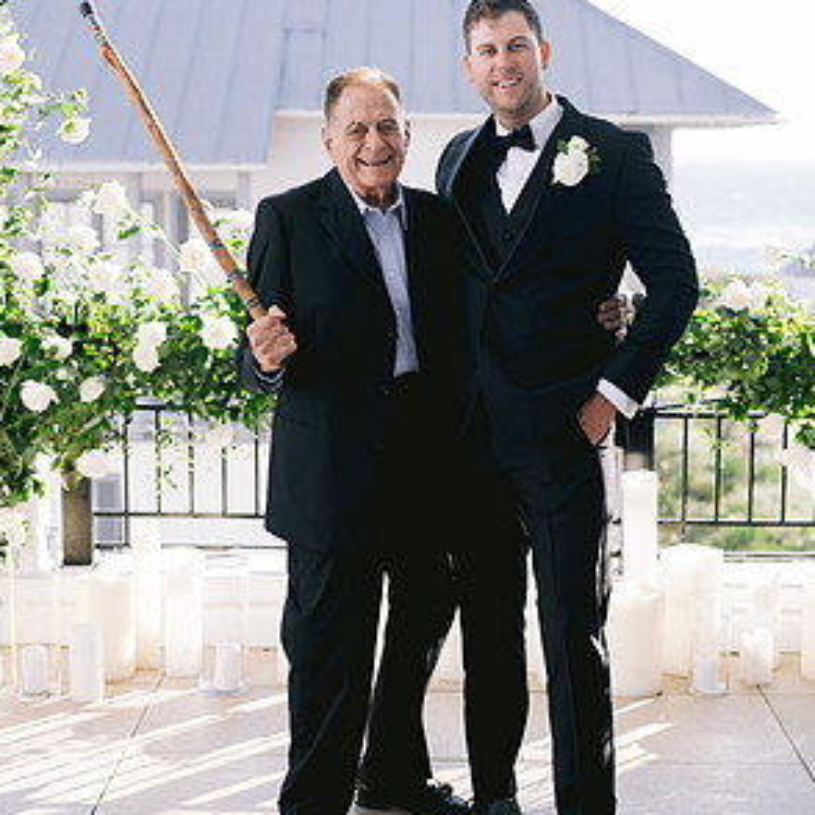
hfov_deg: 26.5
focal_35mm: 65
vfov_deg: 26.5
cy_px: 399
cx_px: 402
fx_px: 1731
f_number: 2.8
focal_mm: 50
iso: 200
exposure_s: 1/800
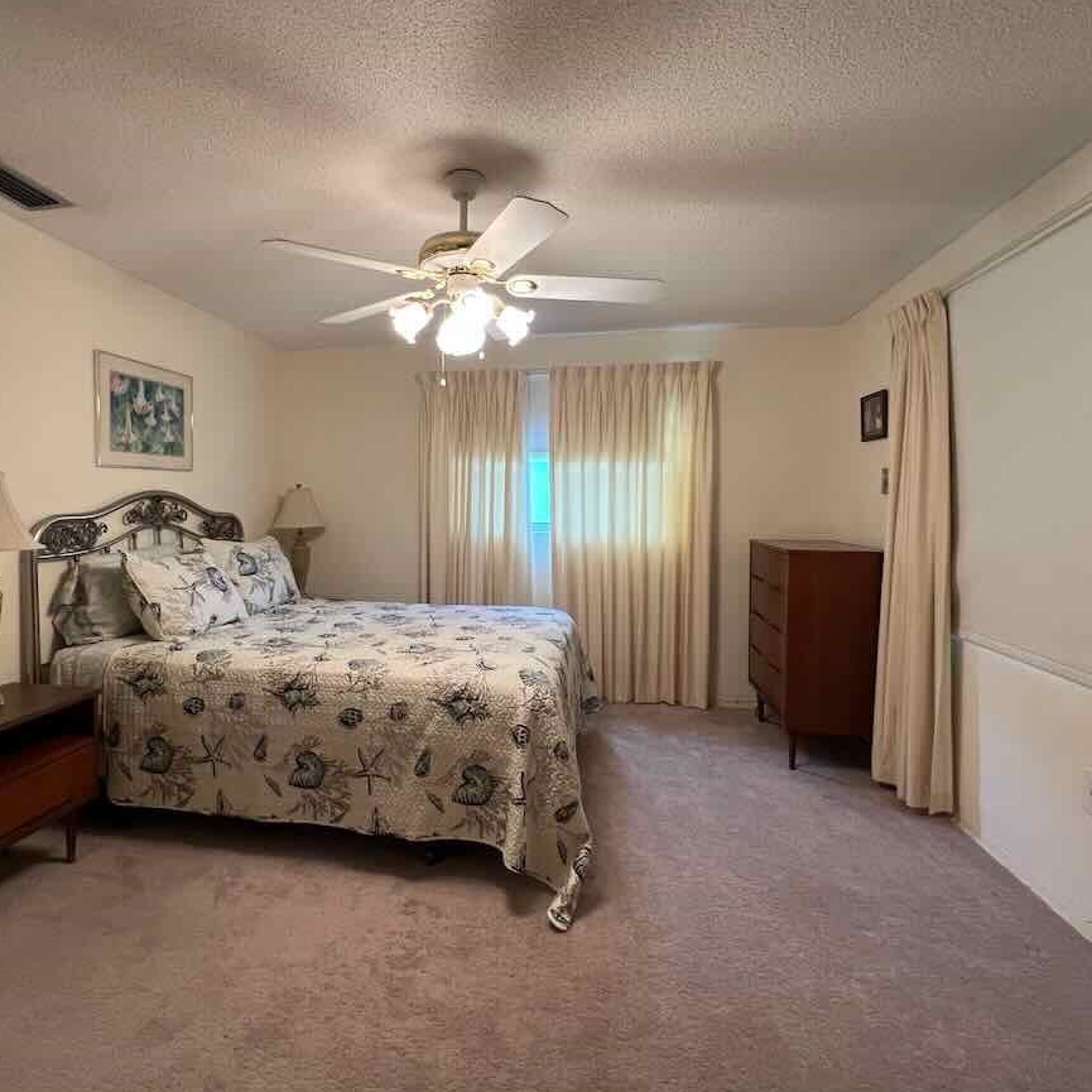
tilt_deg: -2.0
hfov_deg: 83.4
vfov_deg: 83.9
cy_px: 513
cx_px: 466
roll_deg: -0.3
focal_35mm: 17
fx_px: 607
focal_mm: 1.57
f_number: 1.8
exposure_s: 1/120
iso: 250
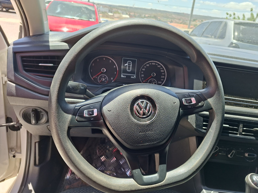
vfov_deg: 58.9
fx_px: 171
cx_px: 129
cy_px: 96
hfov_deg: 73.9
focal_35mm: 23
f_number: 1.8
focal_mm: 5.54
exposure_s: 1/225
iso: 50
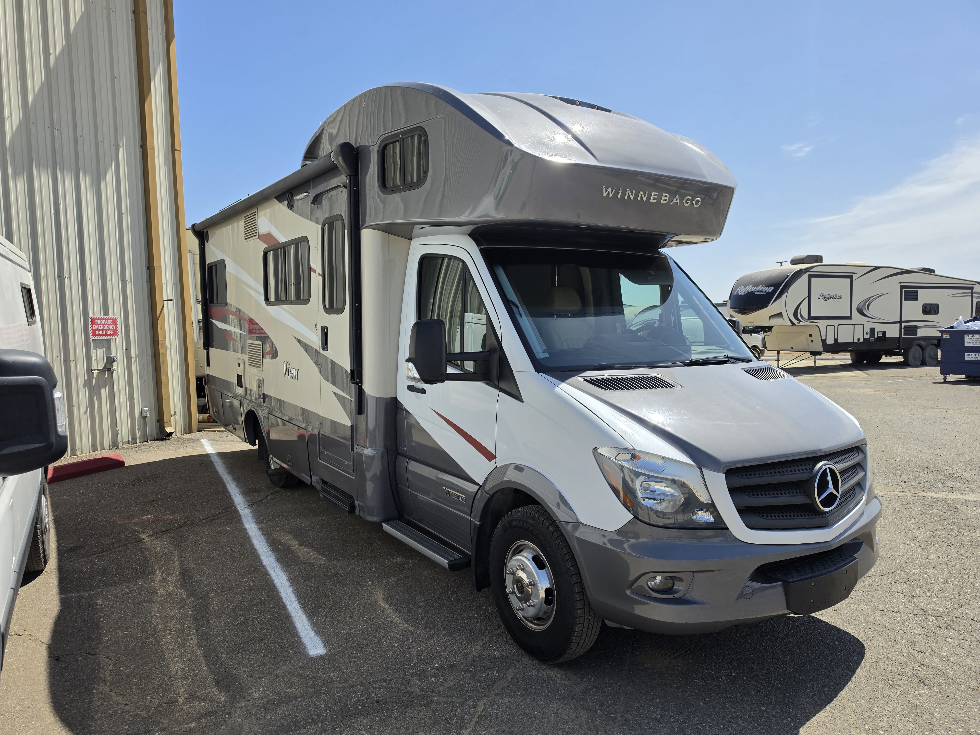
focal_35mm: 23
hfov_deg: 73.9
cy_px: 368
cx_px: 490
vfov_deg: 58.9
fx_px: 651
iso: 64
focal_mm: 6.5
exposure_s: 1/7329
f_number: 1.4
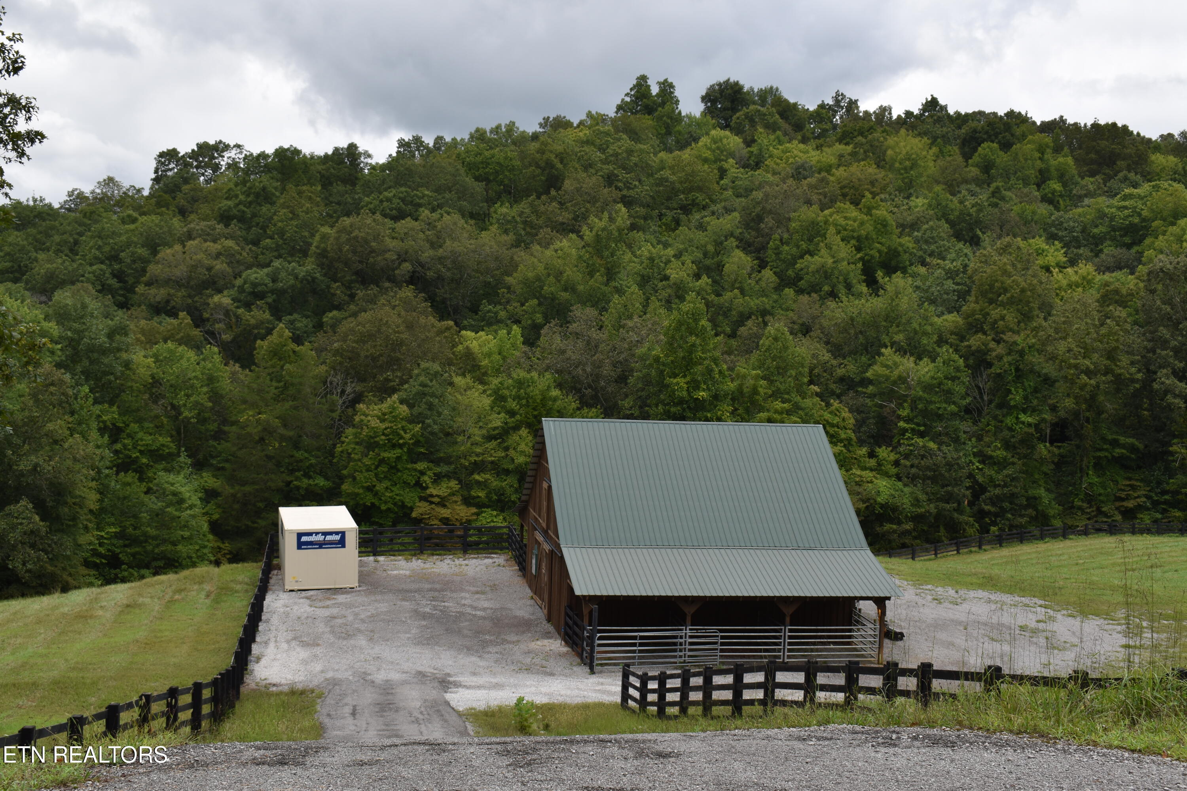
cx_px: 594
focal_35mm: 45
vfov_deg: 29.9
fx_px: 1484
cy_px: 396
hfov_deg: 43.6
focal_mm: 30
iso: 100
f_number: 8
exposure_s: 1/200
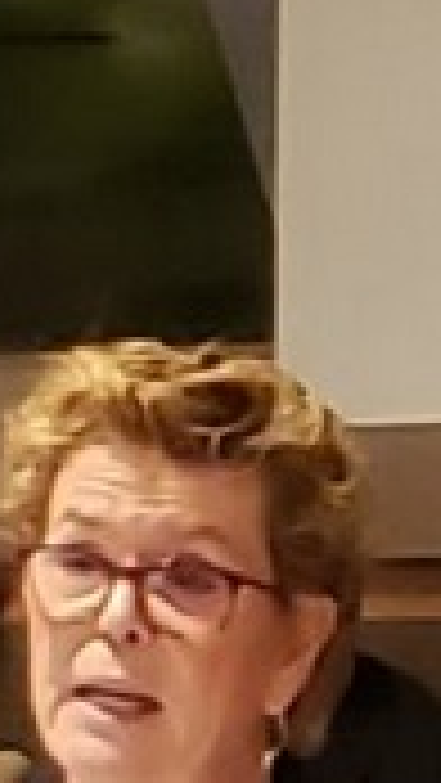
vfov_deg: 17.4
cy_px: 630
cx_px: 1120
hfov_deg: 8.8
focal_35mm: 122
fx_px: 2534
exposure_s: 1/60
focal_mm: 4.3
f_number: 1.5
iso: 320
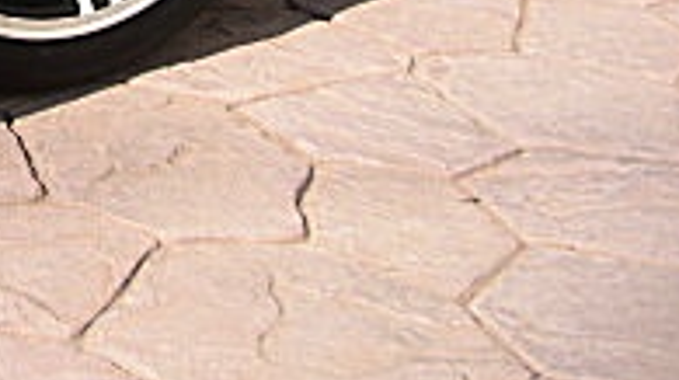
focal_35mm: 129
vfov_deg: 8.7
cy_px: -446
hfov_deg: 15.3
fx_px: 2319
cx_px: -362
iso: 50
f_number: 2.8
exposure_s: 1/400
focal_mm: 6.3
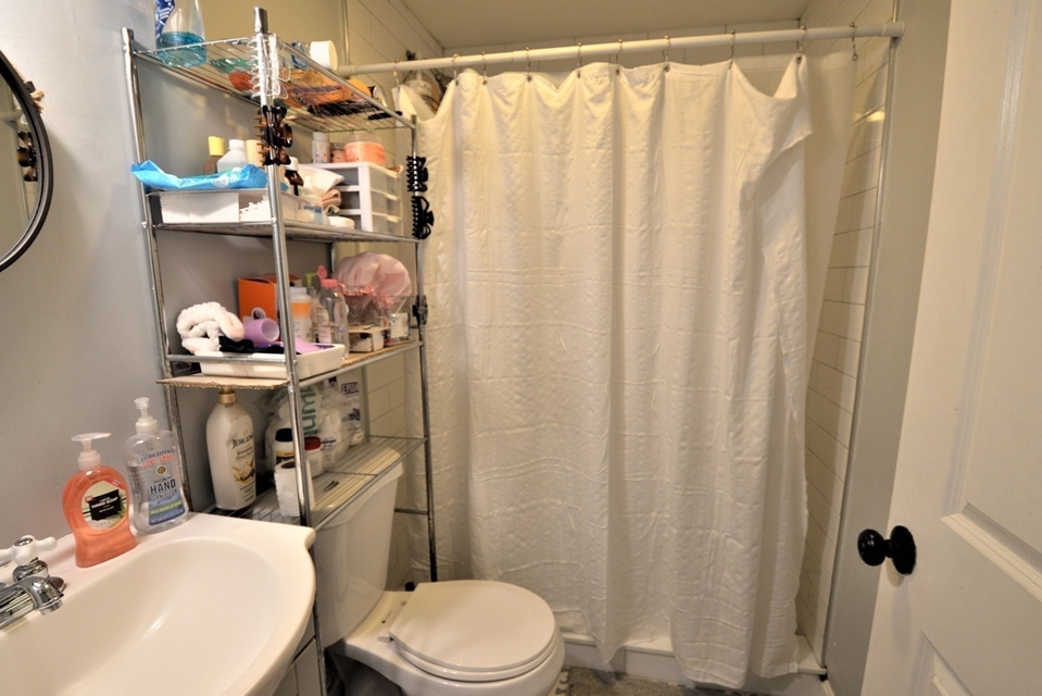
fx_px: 463
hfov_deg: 96.7
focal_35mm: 16
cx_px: 531
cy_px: 364
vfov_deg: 73.7
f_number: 3.5
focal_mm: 10
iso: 400
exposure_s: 1/40
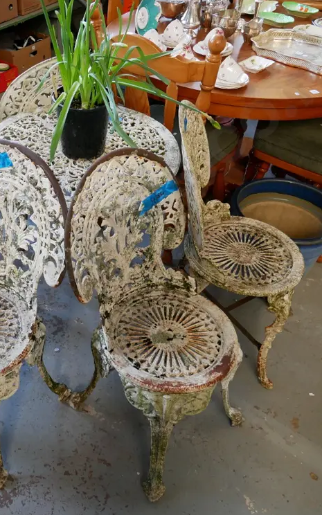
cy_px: 262
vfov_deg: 55.3
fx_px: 491
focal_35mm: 35
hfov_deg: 35.2
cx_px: 68
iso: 640
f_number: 4
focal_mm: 12
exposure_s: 1/60
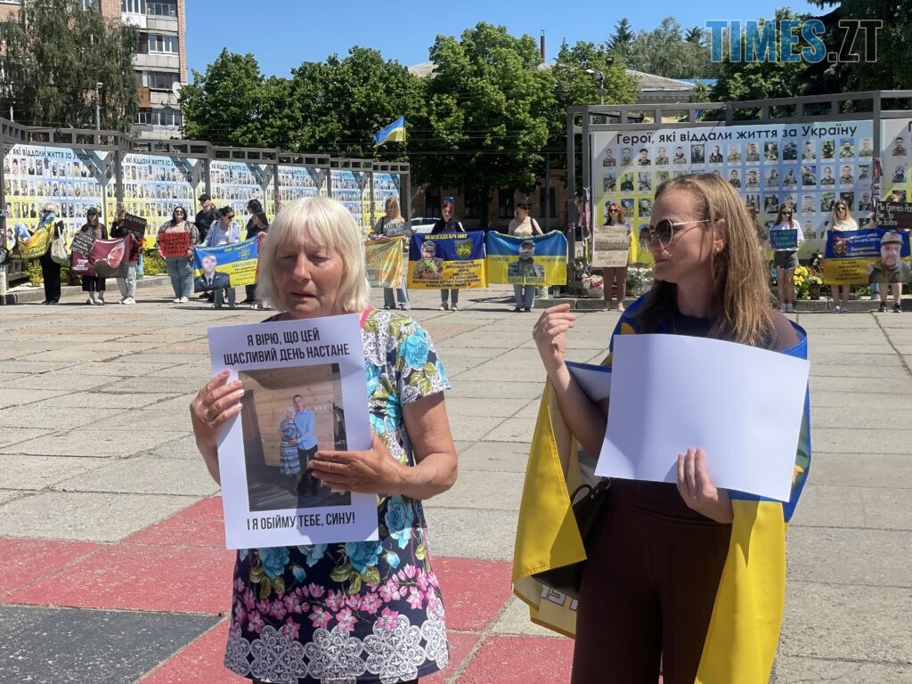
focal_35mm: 52
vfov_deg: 28.0
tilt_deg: -5.0
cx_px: 456
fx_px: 1370
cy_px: 342
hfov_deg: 36.8
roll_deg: +1.8
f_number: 2
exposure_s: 1/2817
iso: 32
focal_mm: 6
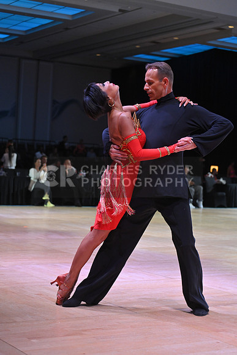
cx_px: 118
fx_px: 691
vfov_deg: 28.8
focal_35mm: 70
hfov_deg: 19.5
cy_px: 178
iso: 1600
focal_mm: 70
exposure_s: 1/250
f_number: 4
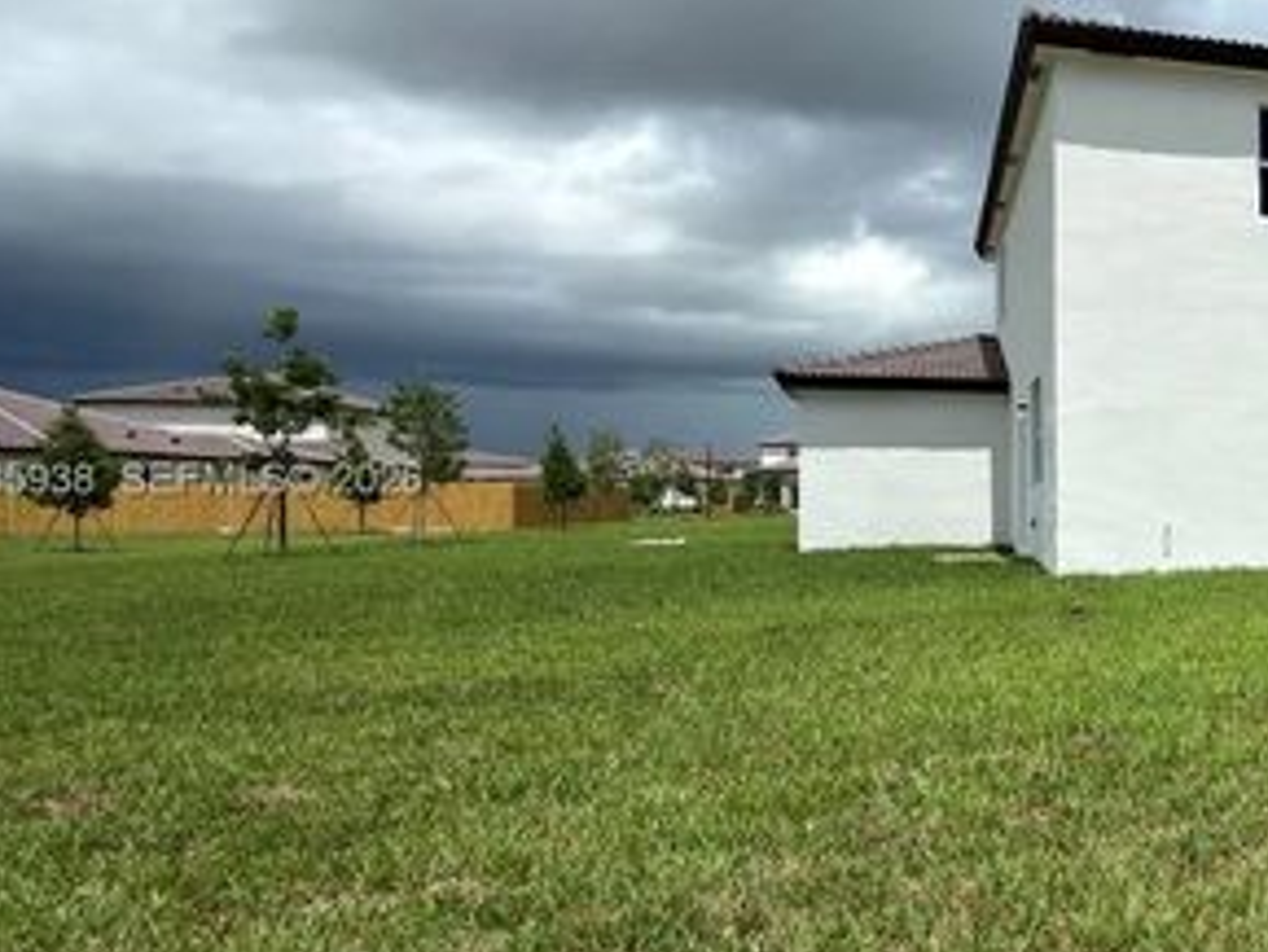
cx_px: 1281
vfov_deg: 45.5
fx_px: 1136
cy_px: 483
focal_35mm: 31
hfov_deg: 47.8
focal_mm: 2.22
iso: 16
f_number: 2.2
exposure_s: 1/1477
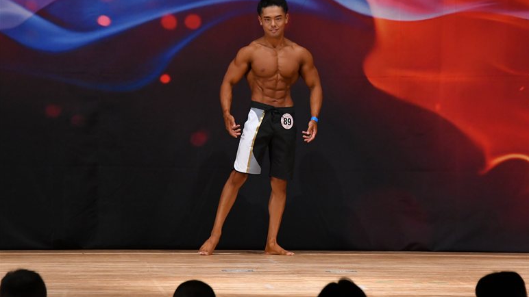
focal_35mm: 268
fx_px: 3759
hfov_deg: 8.1
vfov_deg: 4.5
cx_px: 265
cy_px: 131
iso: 3200
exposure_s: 1/400
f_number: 5.6
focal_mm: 170
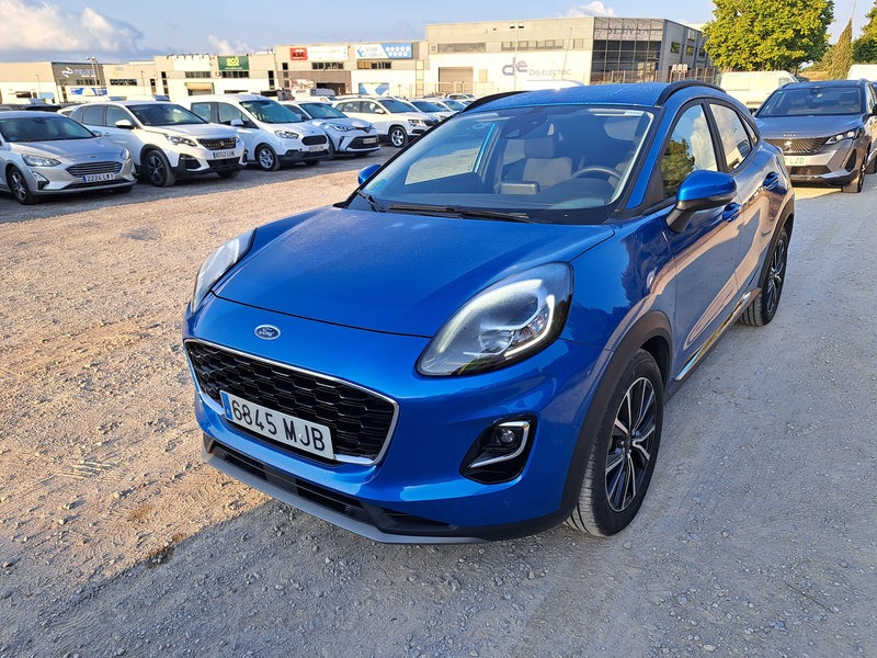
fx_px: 608
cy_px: 329
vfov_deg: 56.8
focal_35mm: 24
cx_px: 438
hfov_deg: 71.6
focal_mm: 5.23
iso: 50
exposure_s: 1/391
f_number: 1.8
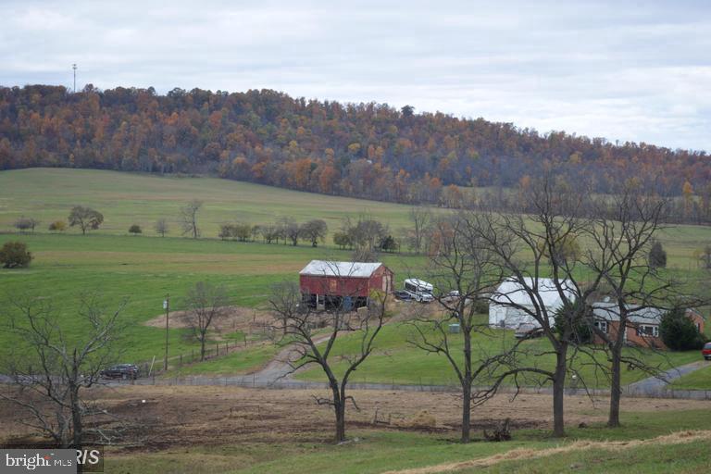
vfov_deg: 17.5
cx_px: 356
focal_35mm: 78
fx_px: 1540
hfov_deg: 26.0
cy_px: 237
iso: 100
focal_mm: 52
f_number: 5.6
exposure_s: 1/125
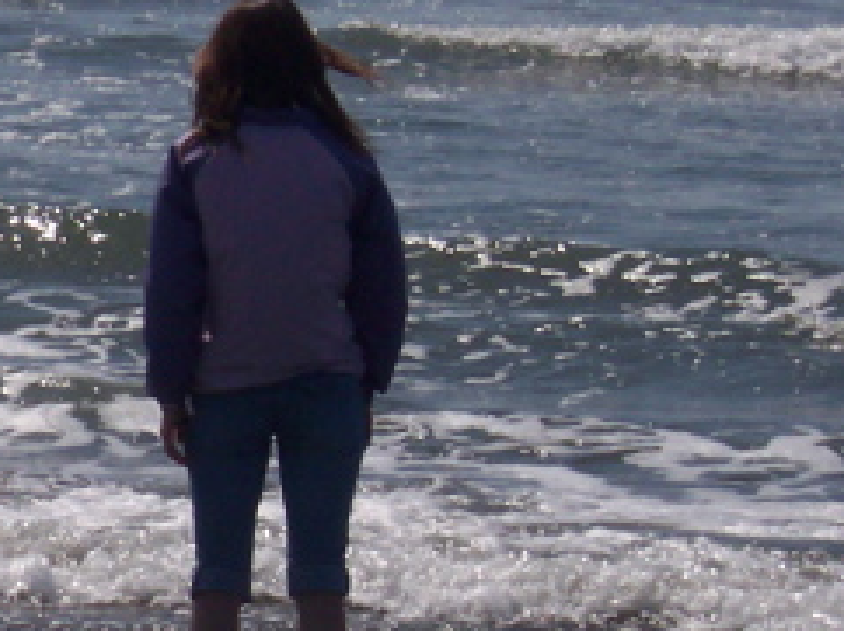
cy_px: 176
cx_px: -389
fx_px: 9183
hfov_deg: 5.2
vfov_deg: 3.9
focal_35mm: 377
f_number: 8
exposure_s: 1/1000
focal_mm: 24
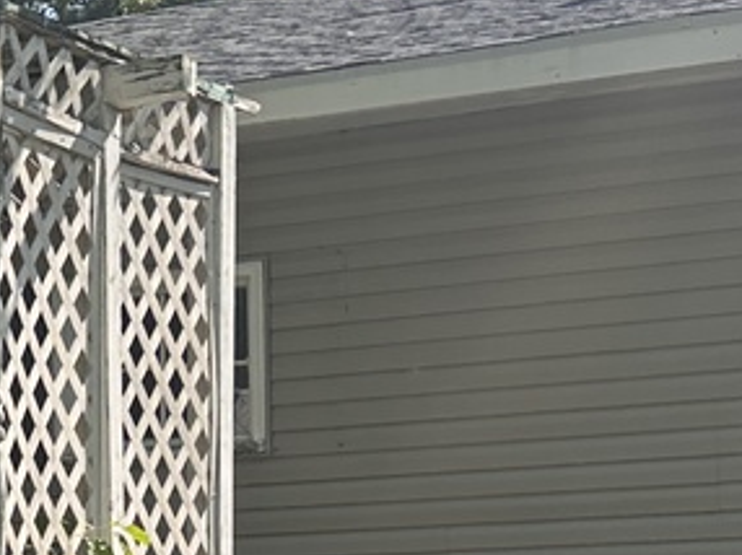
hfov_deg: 14.8
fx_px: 2591
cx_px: -472
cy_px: 661
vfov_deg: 12.0
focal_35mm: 121
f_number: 1.78
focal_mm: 6.86
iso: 80
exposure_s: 1/1845
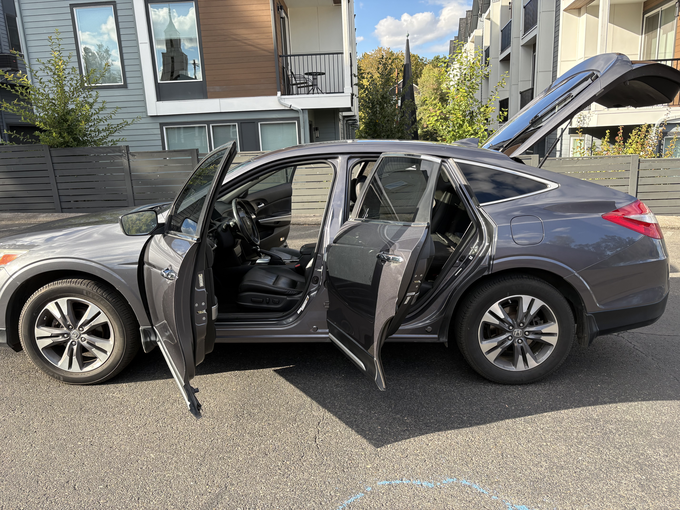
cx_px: 340
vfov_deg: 53.1
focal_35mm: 26
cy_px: 255
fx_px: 511
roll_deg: +3.4
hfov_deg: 67.3
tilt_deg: -12.2
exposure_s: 1/673
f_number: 1.6
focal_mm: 5.96
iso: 64
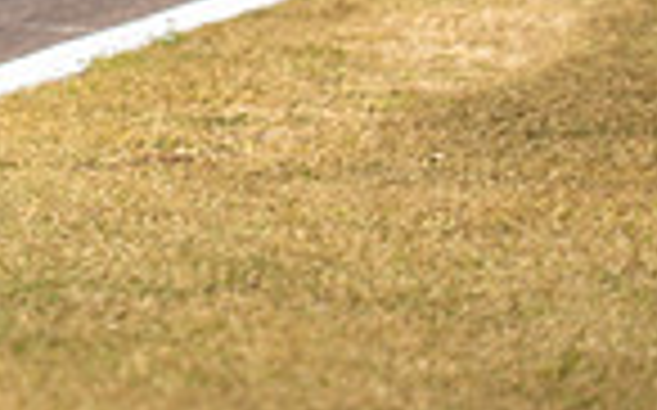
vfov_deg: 0.8
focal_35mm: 1617
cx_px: -545
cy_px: -363
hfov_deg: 1.3
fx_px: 28931
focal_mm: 400
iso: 50
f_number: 3.5
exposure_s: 1/500
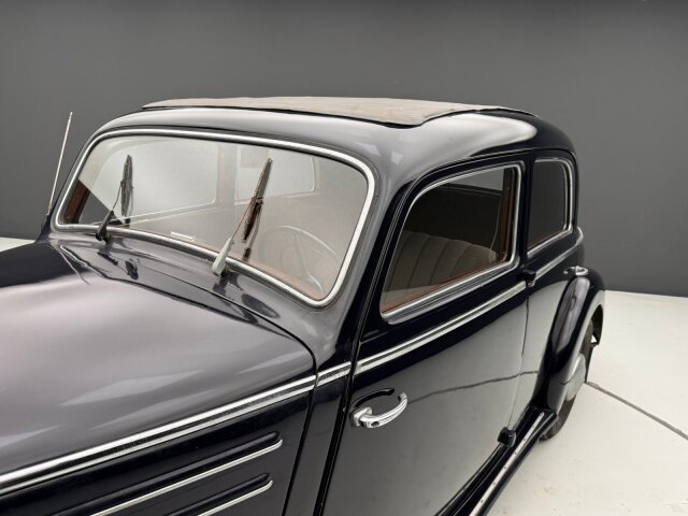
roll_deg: +1.5
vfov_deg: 56.8
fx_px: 477
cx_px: 344
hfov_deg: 71.6
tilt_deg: -15.4
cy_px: 258
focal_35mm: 24
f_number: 1.78
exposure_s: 1/49
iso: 125
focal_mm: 6.76
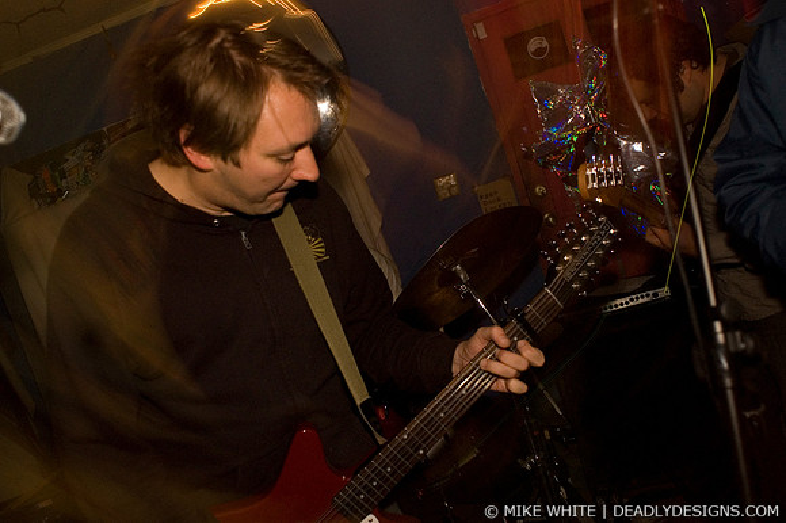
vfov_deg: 43.6
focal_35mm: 30
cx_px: 393
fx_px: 655
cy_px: 262
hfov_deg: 62.0
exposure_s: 1/10
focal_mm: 20
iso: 800
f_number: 3.2
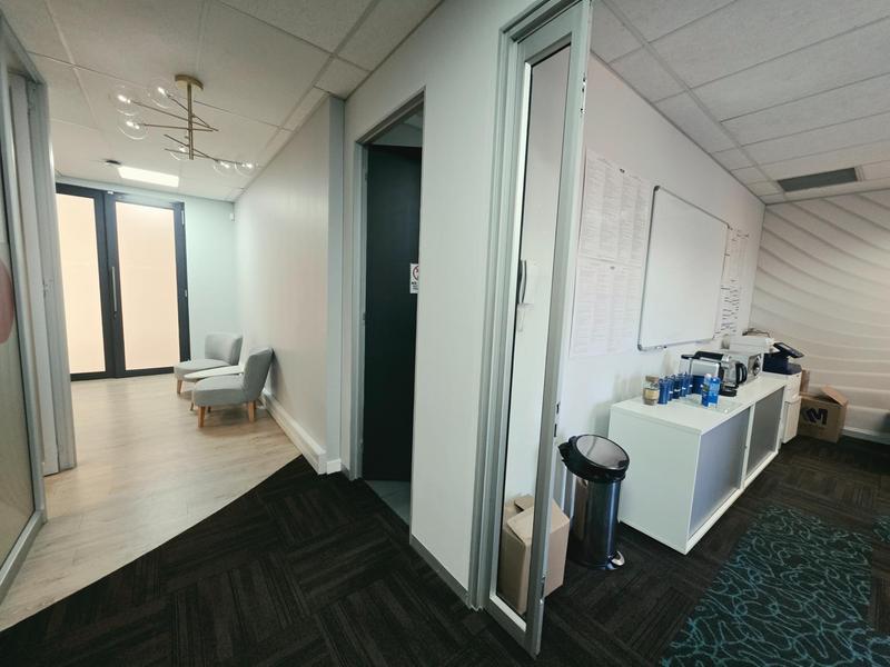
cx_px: 445
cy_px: 334
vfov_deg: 89.9
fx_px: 334
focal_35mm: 13
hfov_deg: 106.2
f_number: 1.9
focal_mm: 2.2
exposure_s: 1/100
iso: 250
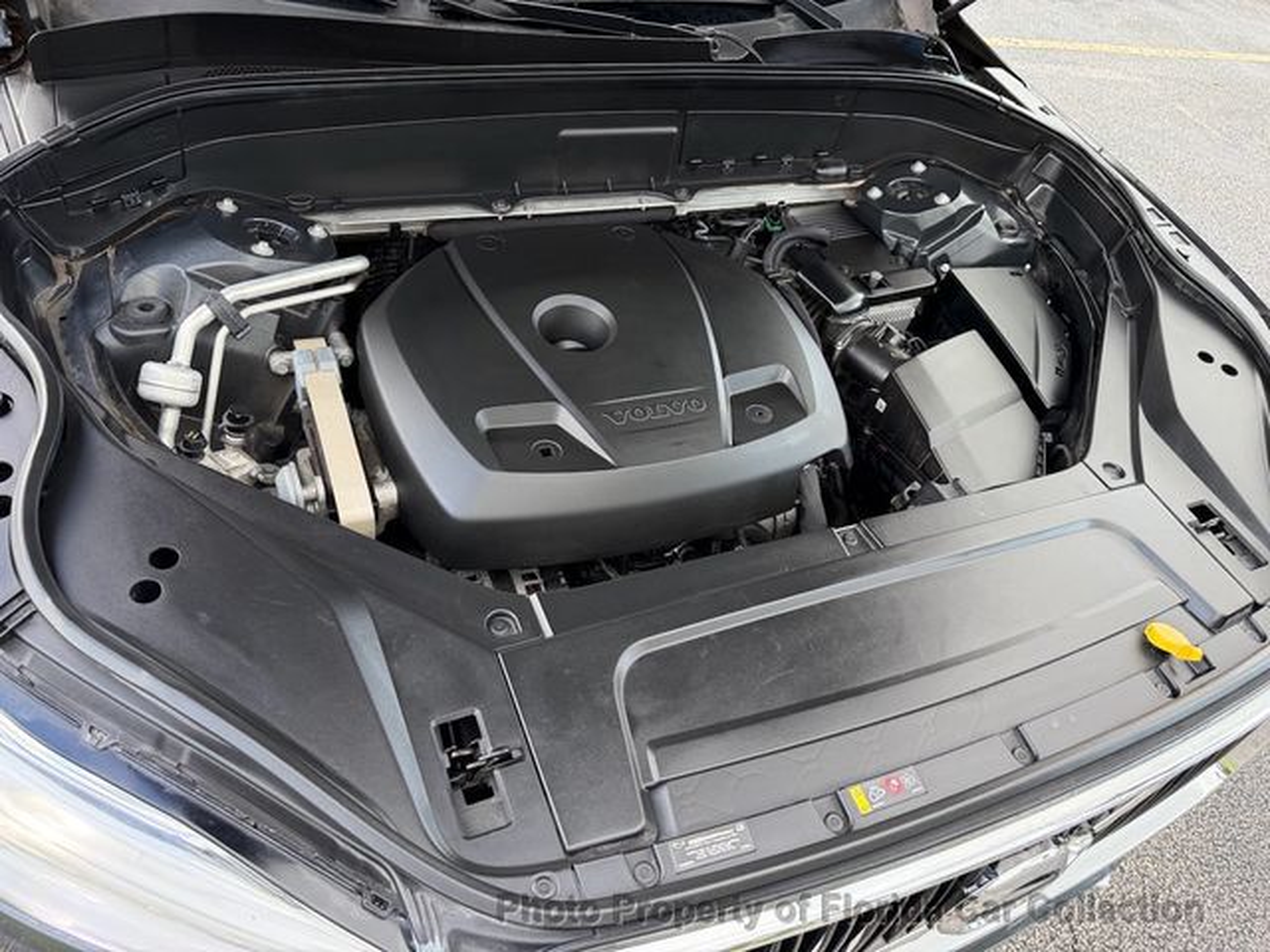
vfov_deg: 56.8
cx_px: 635
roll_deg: -15.2
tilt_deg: -43.9
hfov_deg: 71.6
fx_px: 881
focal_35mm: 24
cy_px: 476
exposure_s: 1/231
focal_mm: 6.76
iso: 200
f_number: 1.78
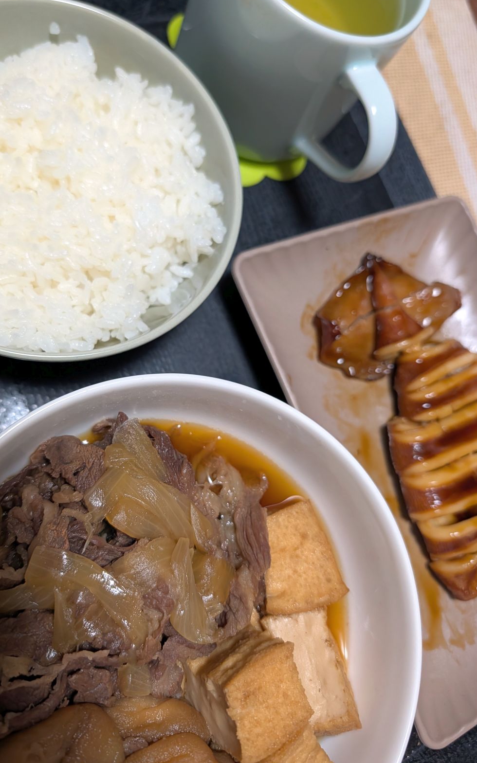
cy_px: 382
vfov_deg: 70.4
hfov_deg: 47.4
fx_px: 541
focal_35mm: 26
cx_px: 200
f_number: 1.68
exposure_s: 1/78.3
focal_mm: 6.9
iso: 571
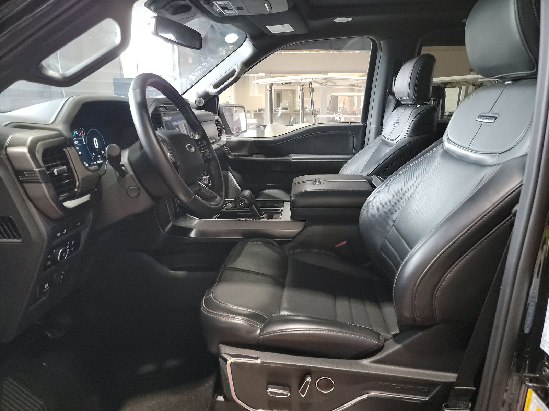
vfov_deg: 56.8
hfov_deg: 71.6
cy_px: 206
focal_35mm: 24
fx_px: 381
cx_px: 274
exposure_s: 1/59
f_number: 1.8
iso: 1885
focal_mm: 6.7
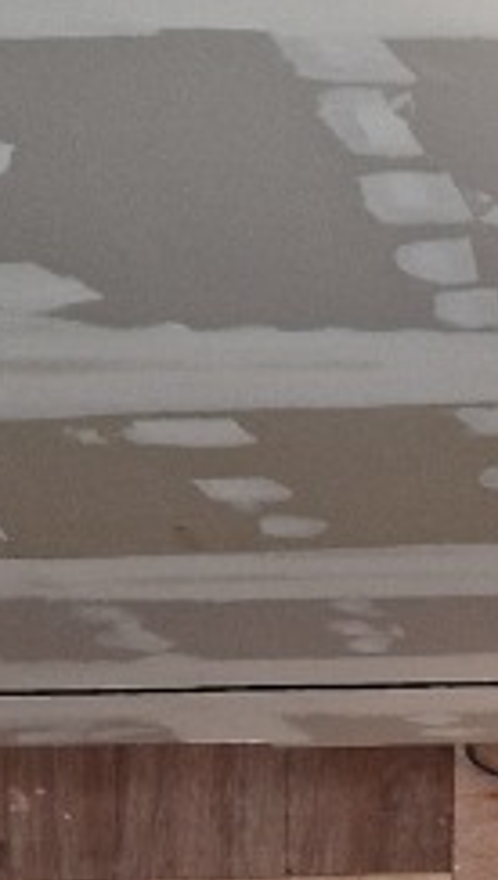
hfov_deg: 9.2
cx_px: 1068
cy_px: 563
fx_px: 2876
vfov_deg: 17.4
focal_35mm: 123
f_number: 1.8
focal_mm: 5.4
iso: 200
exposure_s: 1/180
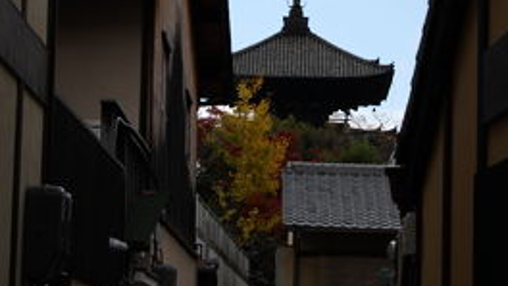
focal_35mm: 157
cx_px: 276
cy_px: 38
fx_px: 2116
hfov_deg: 13.7
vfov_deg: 7.7
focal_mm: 55
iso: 200
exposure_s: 1/320
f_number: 9
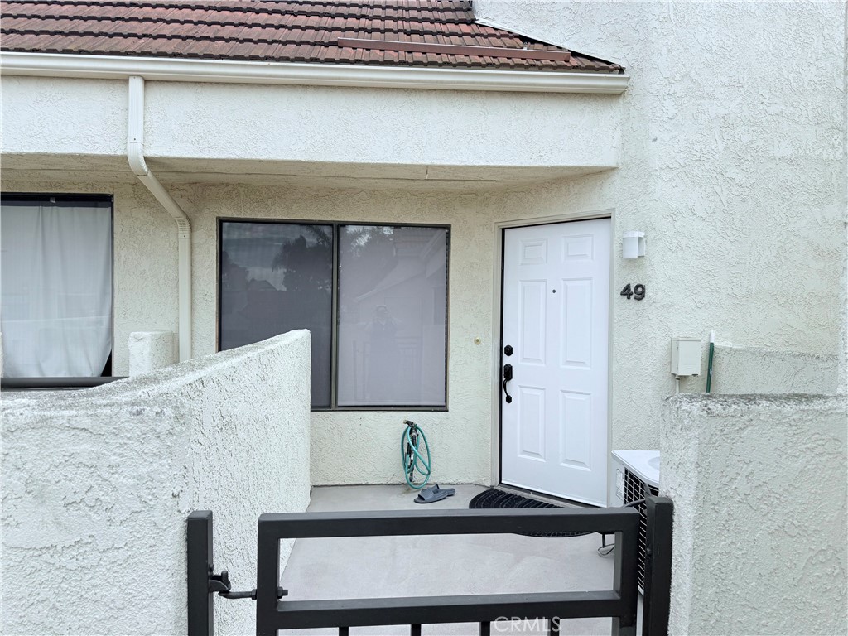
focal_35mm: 24
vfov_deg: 56.8
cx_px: 424
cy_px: 318
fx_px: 588
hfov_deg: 71.6
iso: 80
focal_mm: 6.76
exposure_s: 1/2370
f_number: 1.78
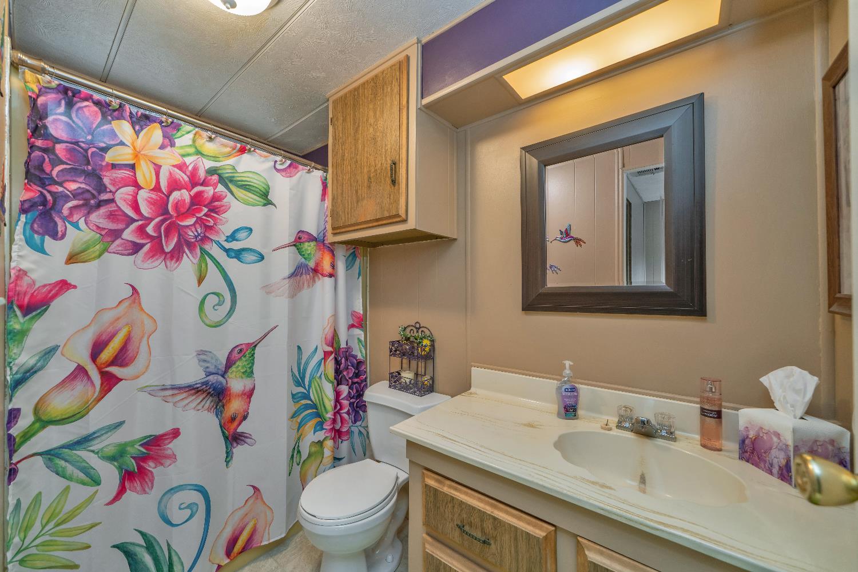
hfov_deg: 108.3
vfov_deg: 85.4
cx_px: 429
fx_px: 310
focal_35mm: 13
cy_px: 286
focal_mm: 13
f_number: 6.3
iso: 320
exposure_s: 1/15
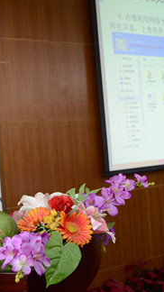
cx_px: -5
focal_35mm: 58
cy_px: 147
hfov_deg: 20.0
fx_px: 449
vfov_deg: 36.0
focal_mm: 24
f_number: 3.8
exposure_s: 1/125
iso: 2000
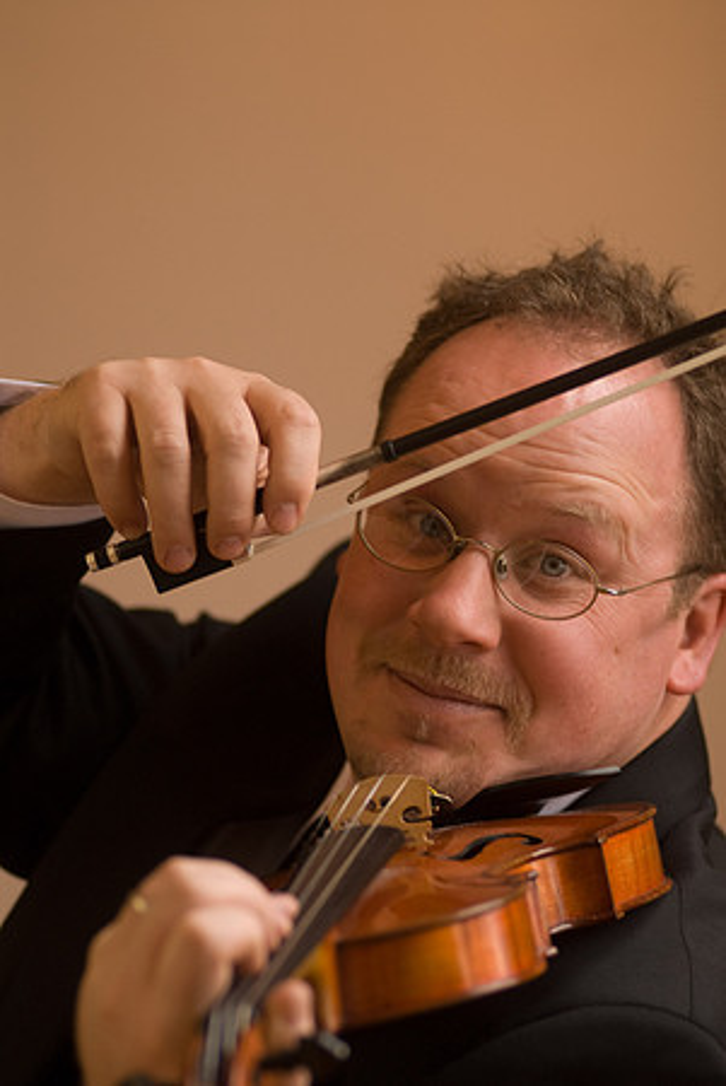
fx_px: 5658
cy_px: 543
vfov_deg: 11.0
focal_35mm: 188
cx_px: 363
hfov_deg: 7.3
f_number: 2.8
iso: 320
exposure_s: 1/60
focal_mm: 125
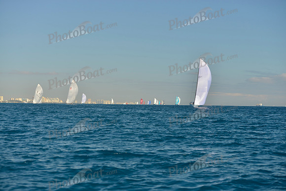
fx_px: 556
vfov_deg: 19.5
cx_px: 143
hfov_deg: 28.8
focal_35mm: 70
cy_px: 96
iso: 200
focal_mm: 70
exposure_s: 1/800
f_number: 5.6
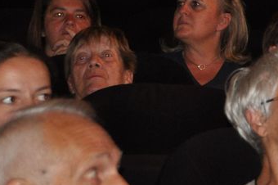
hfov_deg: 6.0
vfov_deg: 4.0
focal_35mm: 339
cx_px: 488
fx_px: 2615
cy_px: 25
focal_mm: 60
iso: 800
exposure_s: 1/60
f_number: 5
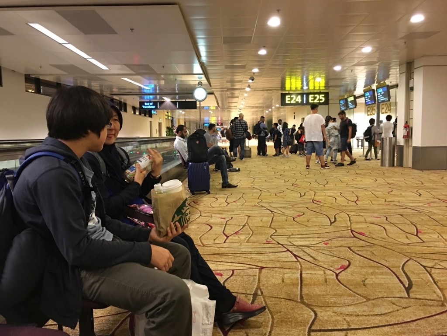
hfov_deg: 61.7
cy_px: 168
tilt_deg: -3.9
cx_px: 224
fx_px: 374
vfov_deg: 48.2
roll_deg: +0.2
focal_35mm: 29
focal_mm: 4.15
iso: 125
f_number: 2.2
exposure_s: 1/8
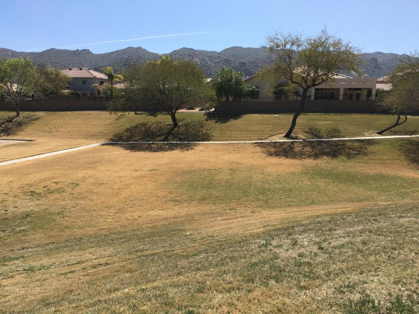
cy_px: 157
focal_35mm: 29
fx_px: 351
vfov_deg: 48.2
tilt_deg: -7.6
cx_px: 210
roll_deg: -1.1
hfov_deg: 61.7
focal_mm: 4.15
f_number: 2.2
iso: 25
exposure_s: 1/2137
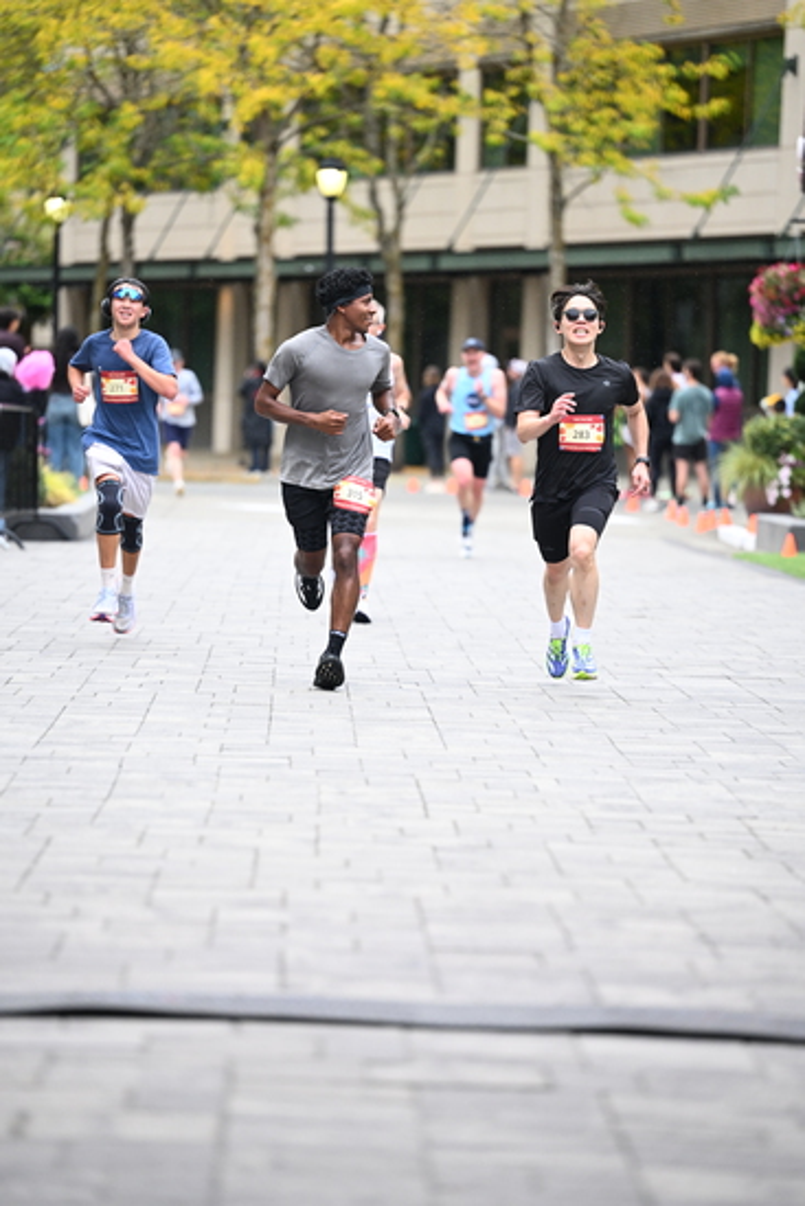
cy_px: 603
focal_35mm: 155
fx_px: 5195
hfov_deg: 8.9
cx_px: 402
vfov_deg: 13.2
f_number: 2.8
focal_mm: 155
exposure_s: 1/1600
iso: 1250
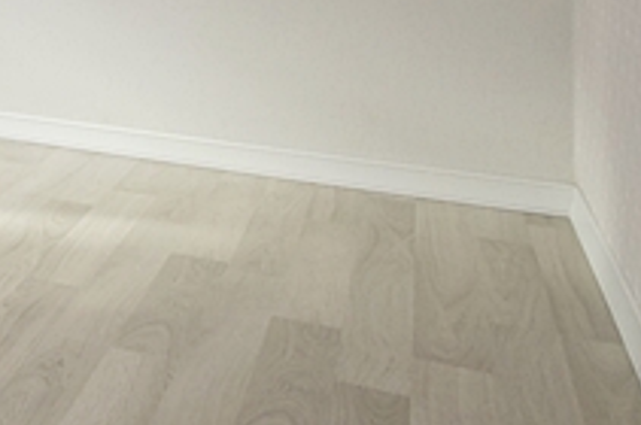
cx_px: -425
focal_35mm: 57
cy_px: -134
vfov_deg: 21.4
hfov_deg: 23.7
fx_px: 1013
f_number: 9
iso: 800
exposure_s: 1/25
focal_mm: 10
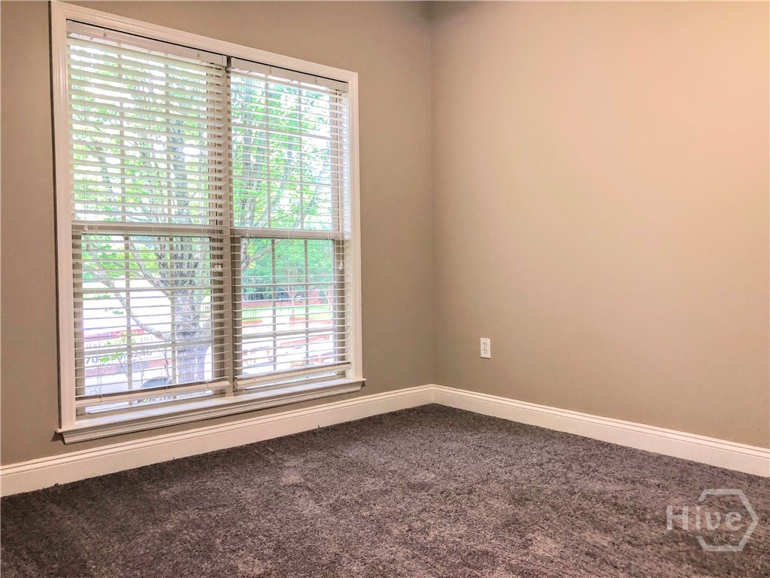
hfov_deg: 63.4
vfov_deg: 49.7
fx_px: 623
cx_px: 385
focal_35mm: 28
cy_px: 289
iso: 40
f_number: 1.8
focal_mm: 3.99
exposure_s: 1/20
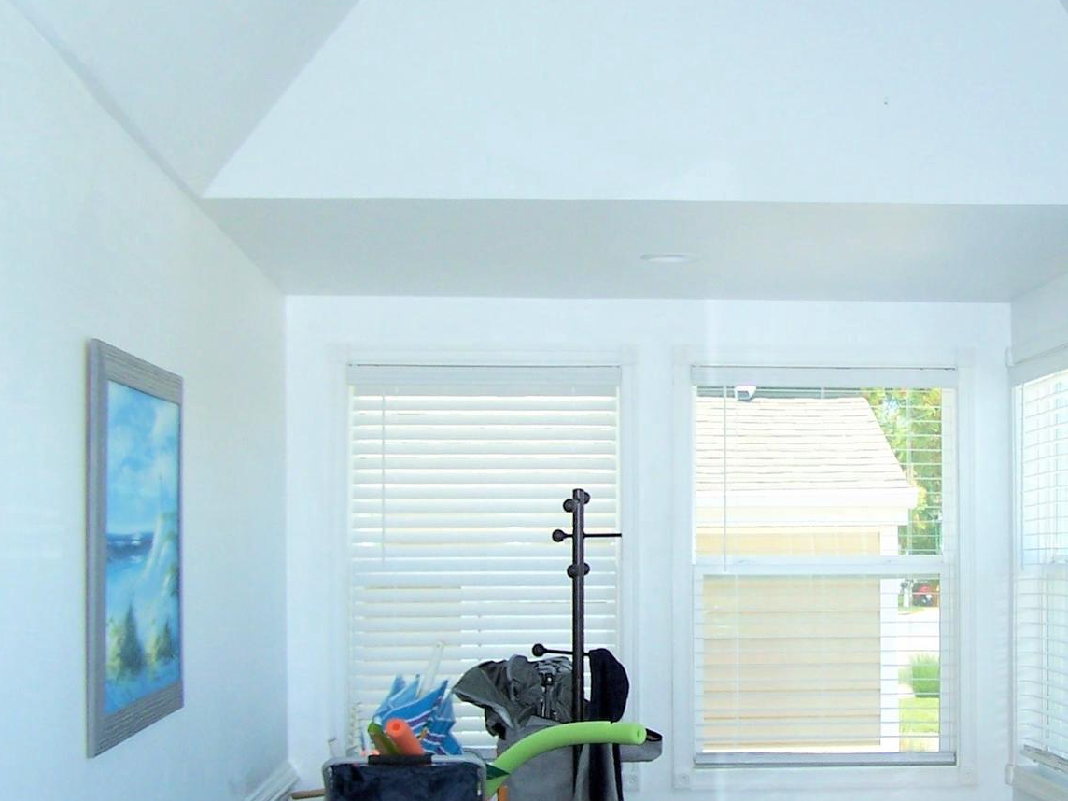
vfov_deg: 21.6
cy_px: 454
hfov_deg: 28.2
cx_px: 801
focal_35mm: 68
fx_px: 2098
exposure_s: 1/350
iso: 80
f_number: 2.8
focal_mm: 6.3
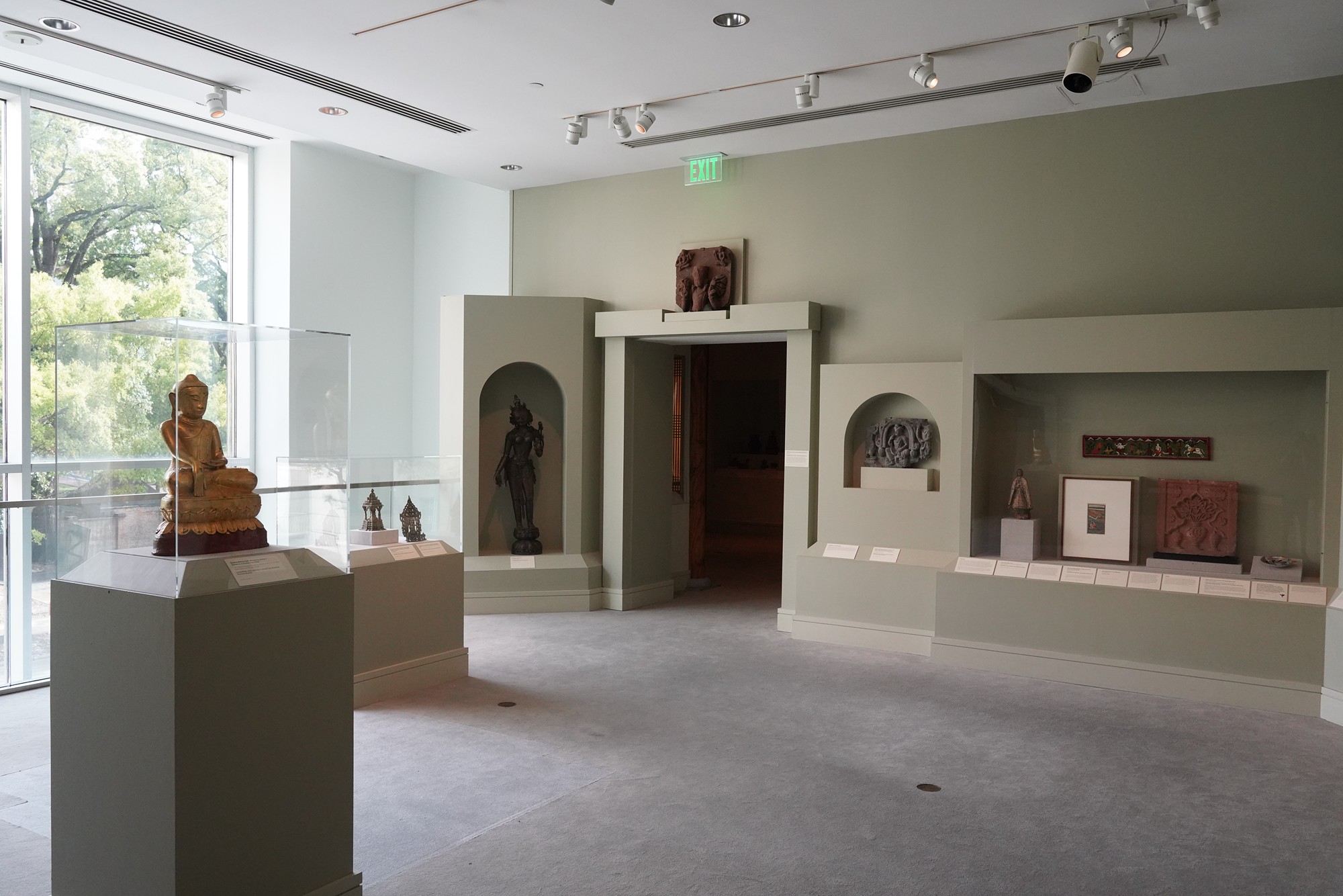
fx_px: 1045
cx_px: 672
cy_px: 448
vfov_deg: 46.4
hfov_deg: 65.5
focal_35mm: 28
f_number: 8
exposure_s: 1/100
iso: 4000
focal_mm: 28
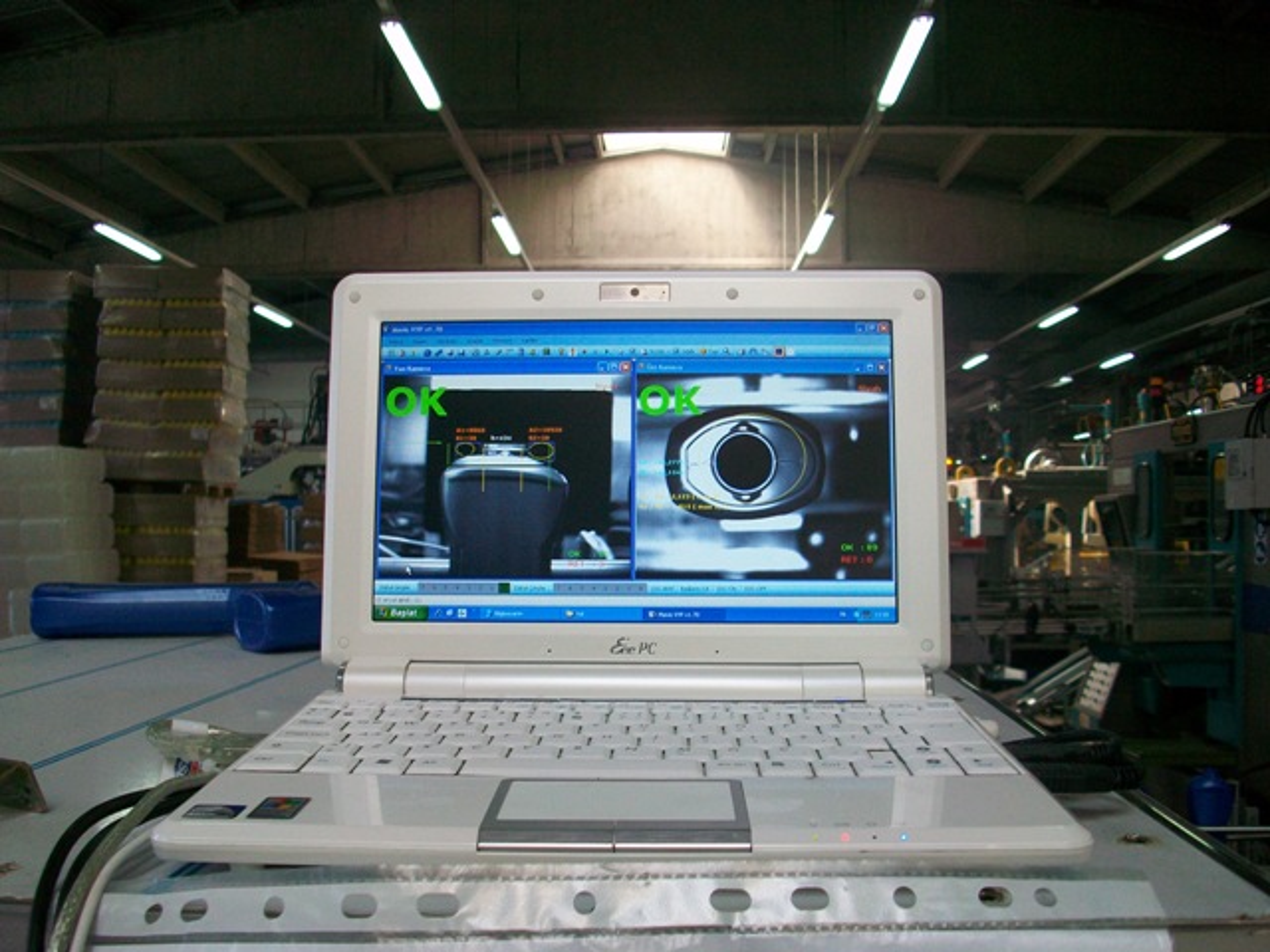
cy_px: 476
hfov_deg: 56.8
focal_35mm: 32
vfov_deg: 44.2
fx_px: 1174
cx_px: 635
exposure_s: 1/60
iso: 113
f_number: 2.8
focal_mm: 5.7
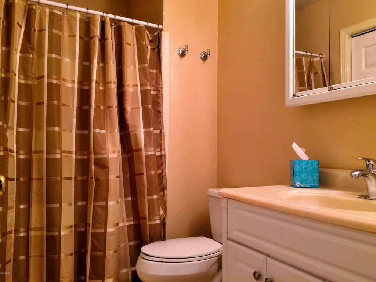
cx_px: 188
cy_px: 141
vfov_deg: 48.2
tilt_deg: +1.1
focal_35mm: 29
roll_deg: -1.6
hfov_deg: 61.7
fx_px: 315
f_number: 2.2
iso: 64
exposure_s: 1/15
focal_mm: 4.15
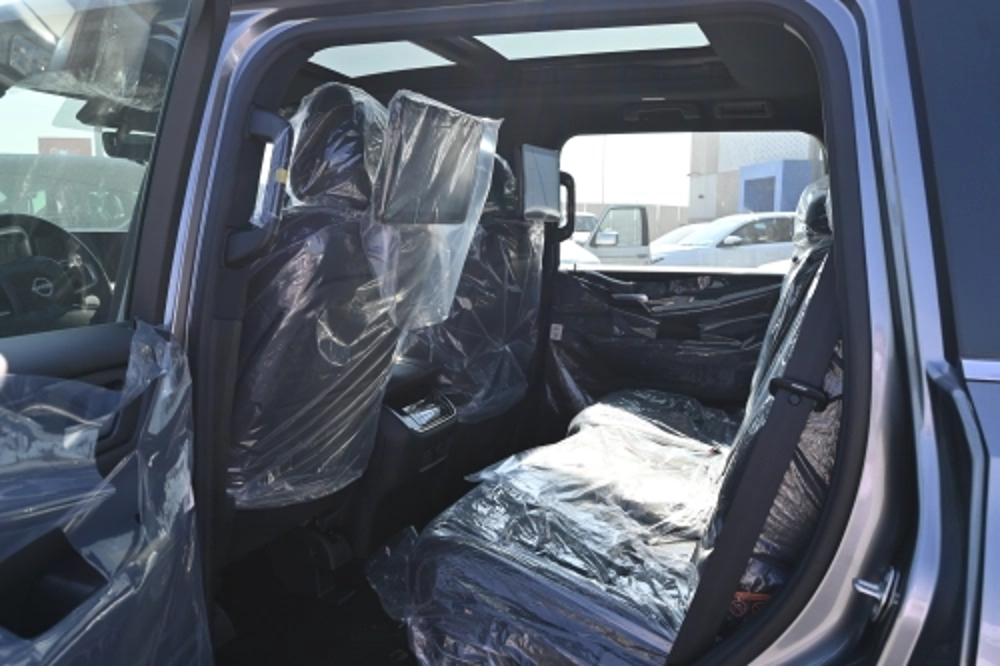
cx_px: 500
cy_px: 333
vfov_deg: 42.6
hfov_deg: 60.7
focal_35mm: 31
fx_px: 854
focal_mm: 20.5
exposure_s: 1/250
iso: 125
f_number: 5.6
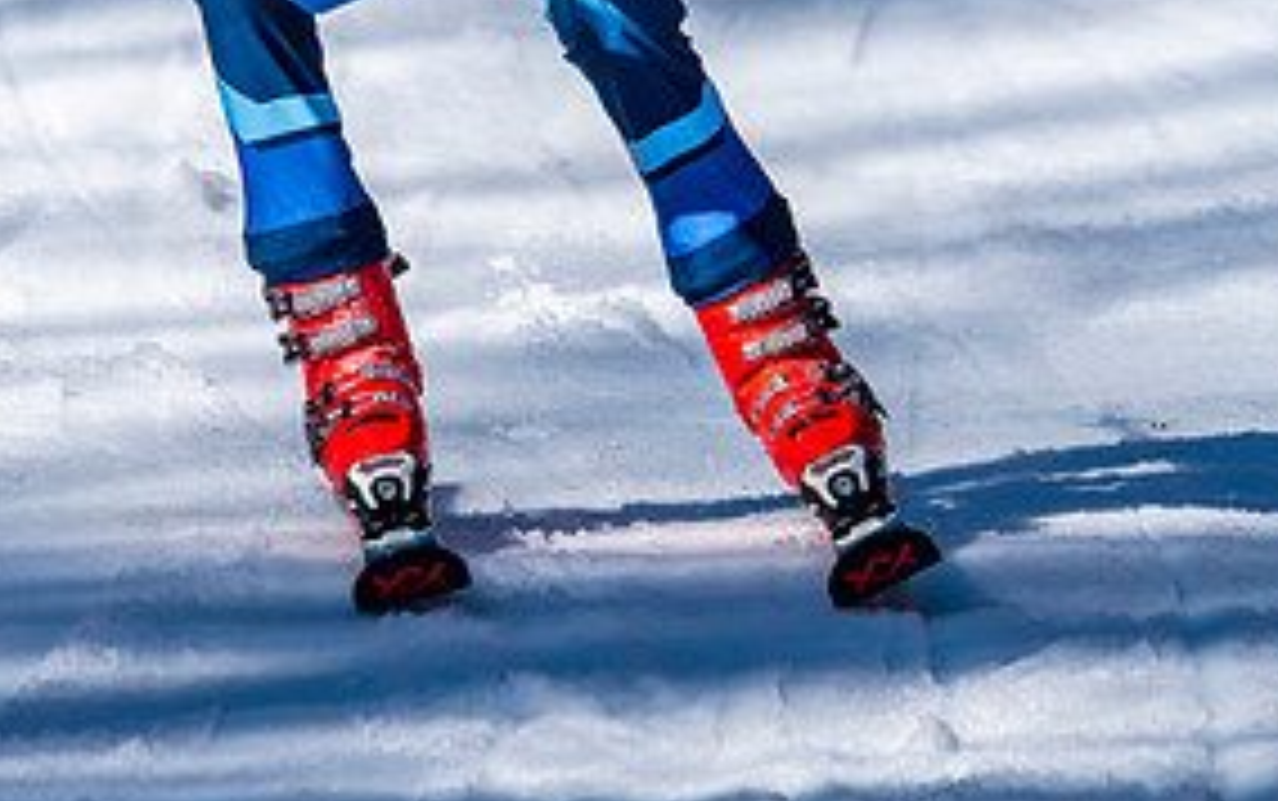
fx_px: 53680
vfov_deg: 0.9
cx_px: 620
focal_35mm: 1540
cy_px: -161
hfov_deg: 1.4
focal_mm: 560
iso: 200
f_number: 8
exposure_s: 1/2000
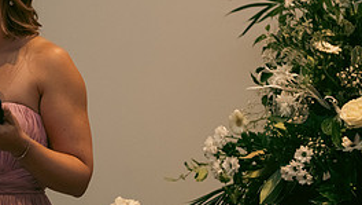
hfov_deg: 13.1
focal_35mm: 161
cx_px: -18
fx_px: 1547
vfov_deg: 7.6
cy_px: 96
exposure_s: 1/160
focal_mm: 70
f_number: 3.5
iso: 2000
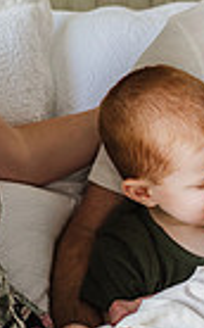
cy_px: 207
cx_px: 159
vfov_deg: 12.6
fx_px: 1480
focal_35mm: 166
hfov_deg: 7.9
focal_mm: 50
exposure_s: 1/160
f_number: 2.5
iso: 1250
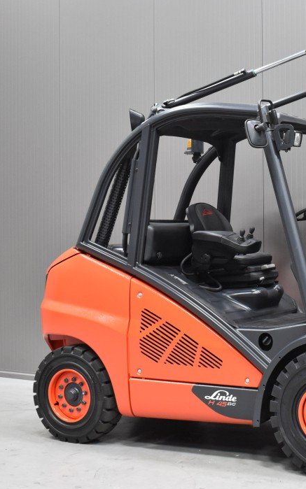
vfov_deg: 32.5
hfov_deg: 20.1
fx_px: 840
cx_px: 295
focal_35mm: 63
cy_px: 229
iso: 1600
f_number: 5
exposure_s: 1/40
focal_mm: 24
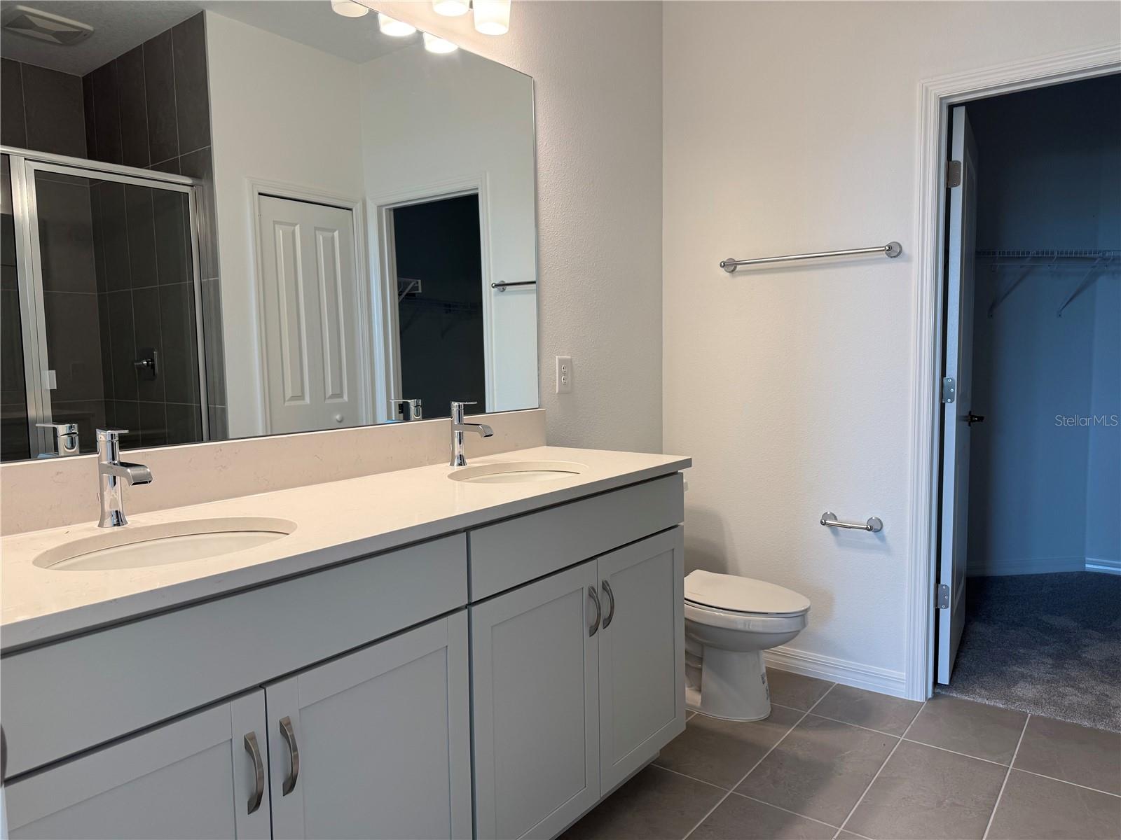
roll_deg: +1.2
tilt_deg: -5.2
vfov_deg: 56.8
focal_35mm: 24
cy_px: 420
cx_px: 560
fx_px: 777
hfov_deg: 71.6
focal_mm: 6.76
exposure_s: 1/120
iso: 100
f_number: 1.78
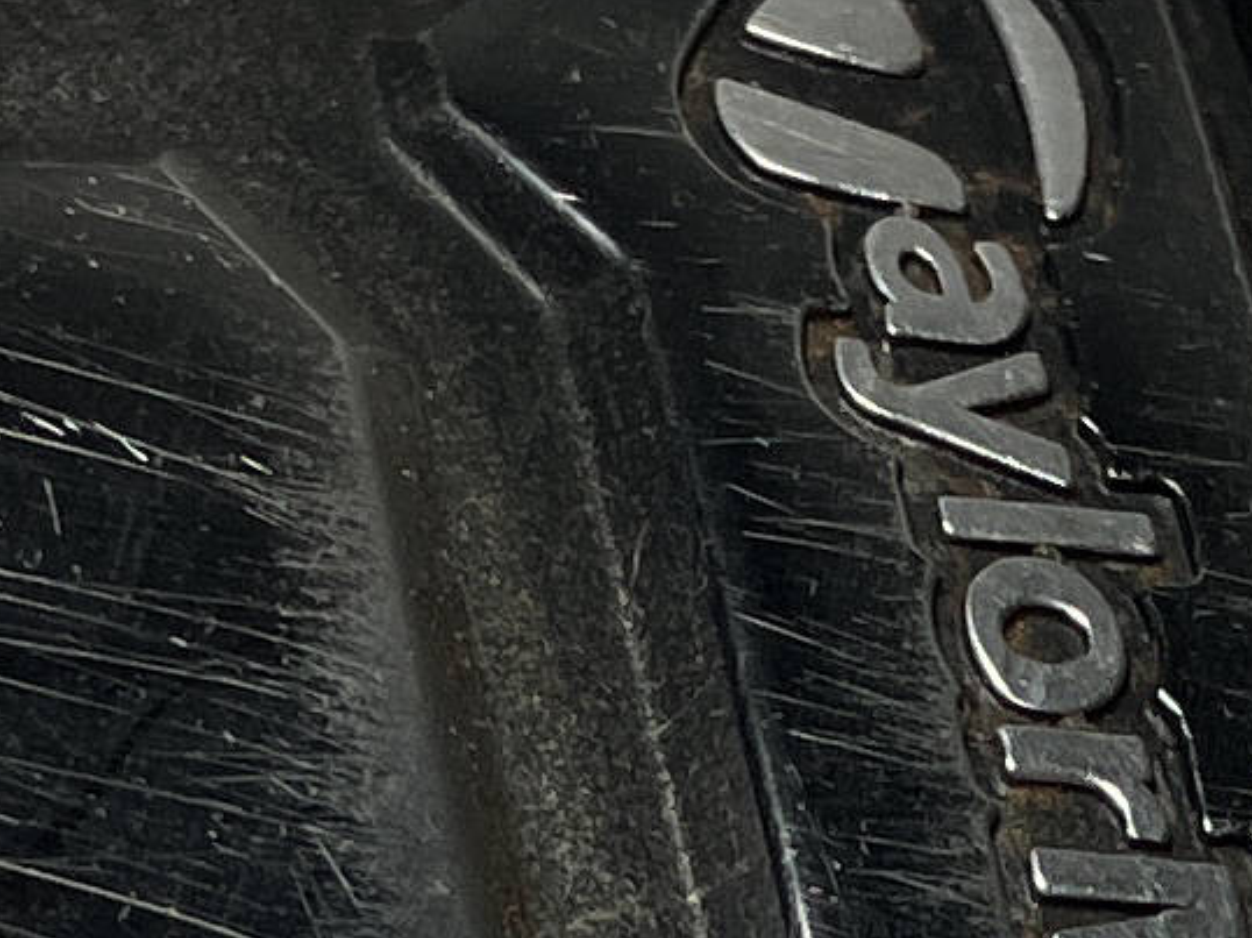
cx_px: 1173
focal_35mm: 210
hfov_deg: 9.4
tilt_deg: -65.8
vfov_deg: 6.9
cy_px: 1518
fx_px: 7592
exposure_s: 1/415
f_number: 1.8
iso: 32
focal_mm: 3.99
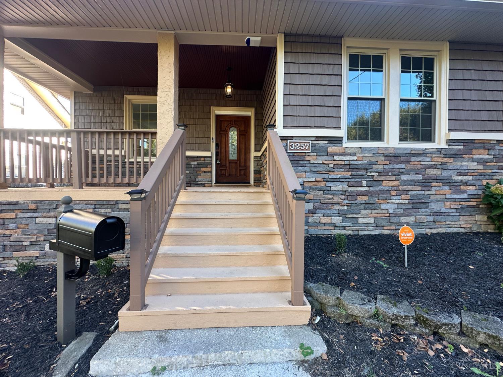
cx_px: 252
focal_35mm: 14
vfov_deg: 85.7
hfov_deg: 102.1
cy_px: 188
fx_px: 203
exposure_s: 1/99
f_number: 2.2
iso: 64
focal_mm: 2.22
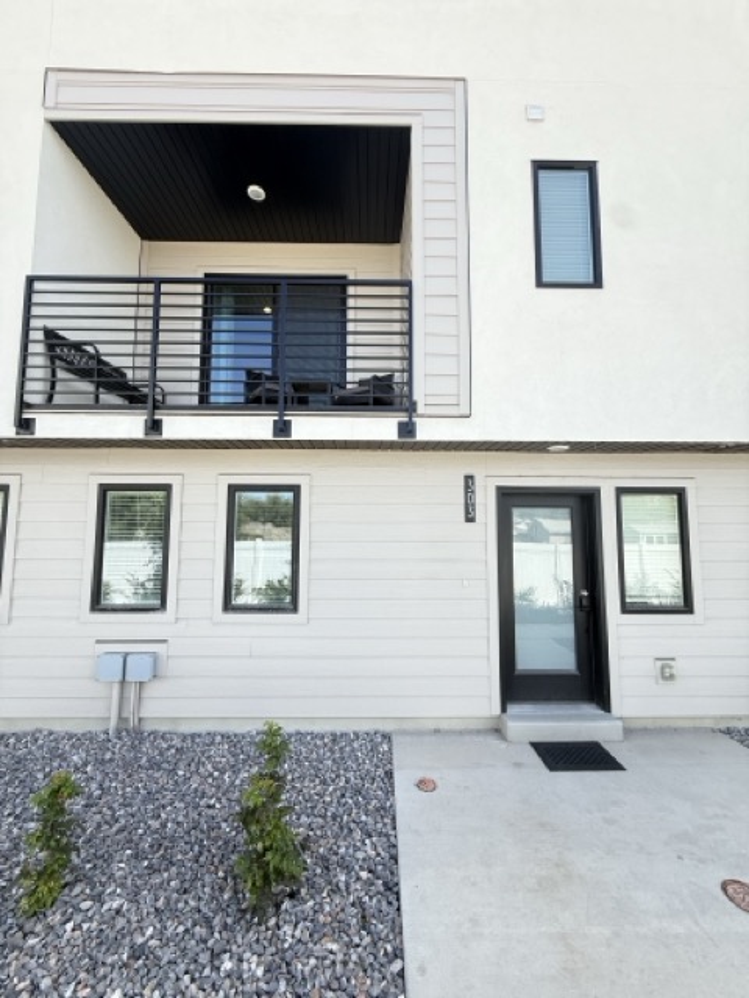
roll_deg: -0.5
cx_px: 374
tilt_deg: +4.8
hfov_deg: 85.7
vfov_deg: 102.1
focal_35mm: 14
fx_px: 404
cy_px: 499
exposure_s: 1/368
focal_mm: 2.22
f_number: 2.2
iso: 50
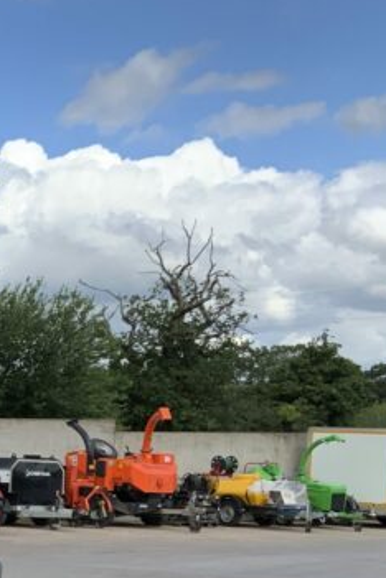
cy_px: 542
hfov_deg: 14.2
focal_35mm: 88
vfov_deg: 22.4
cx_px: -254
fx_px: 1415
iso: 16
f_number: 1.8
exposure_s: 1/1168
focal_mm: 3
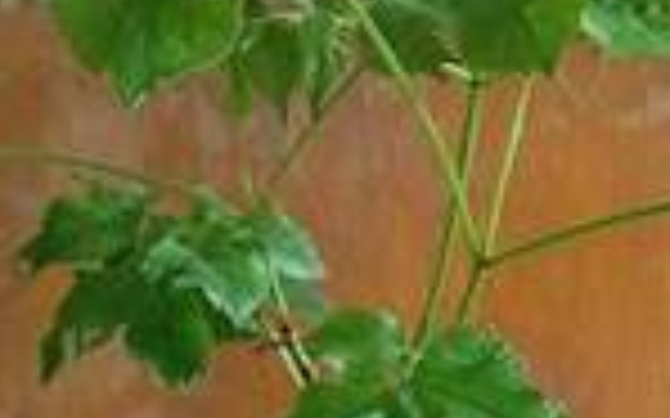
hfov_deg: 26.5
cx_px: 495
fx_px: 1405
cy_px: 470
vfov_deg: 16.4
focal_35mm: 77
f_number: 1.8
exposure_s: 1/20
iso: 1112
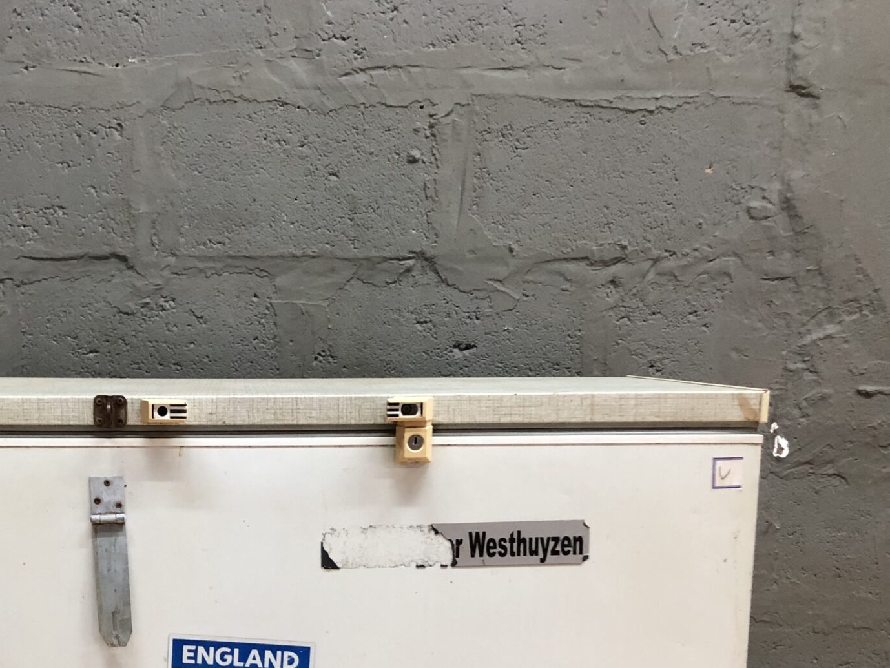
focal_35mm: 52
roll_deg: -1.1
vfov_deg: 27.0
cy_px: 605
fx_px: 1337
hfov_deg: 35.9
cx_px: 218
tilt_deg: -9.1
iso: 64
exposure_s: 1/17
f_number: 1.8
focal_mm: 3.99
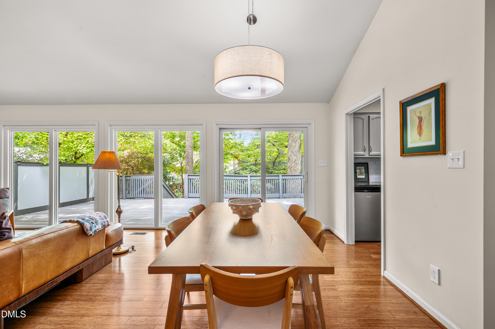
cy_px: 164
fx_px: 220
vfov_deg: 73.7
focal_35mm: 16
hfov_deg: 96.8
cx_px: 248
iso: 640
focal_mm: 16
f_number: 8
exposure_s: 1/4
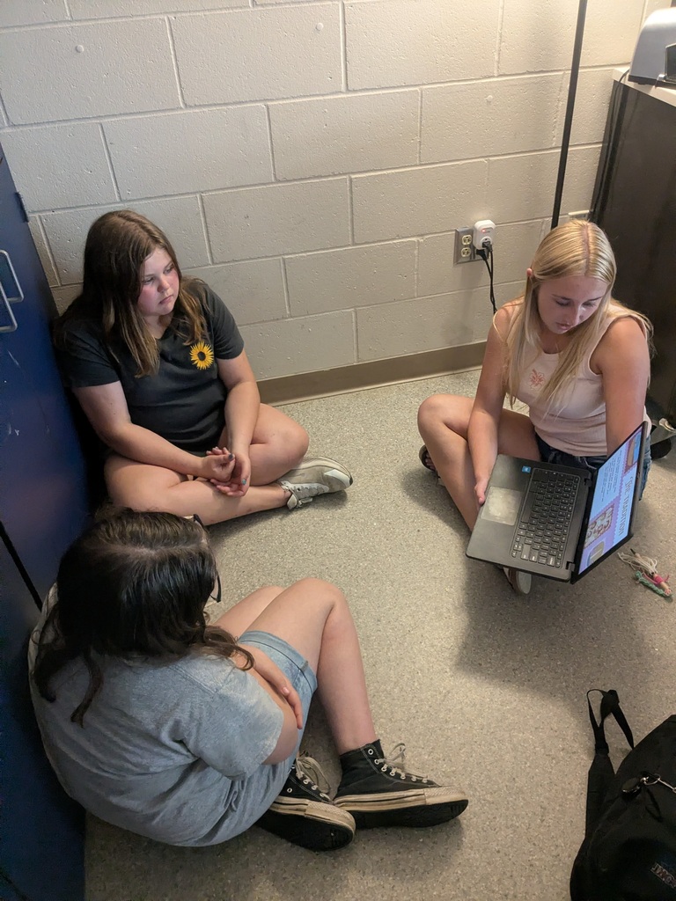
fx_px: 703
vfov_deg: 65.3
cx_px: 338
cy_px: 450
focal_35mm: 27
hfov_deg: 51.4
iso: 1097
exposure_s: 1/120
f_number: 1.73
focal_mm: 4.38
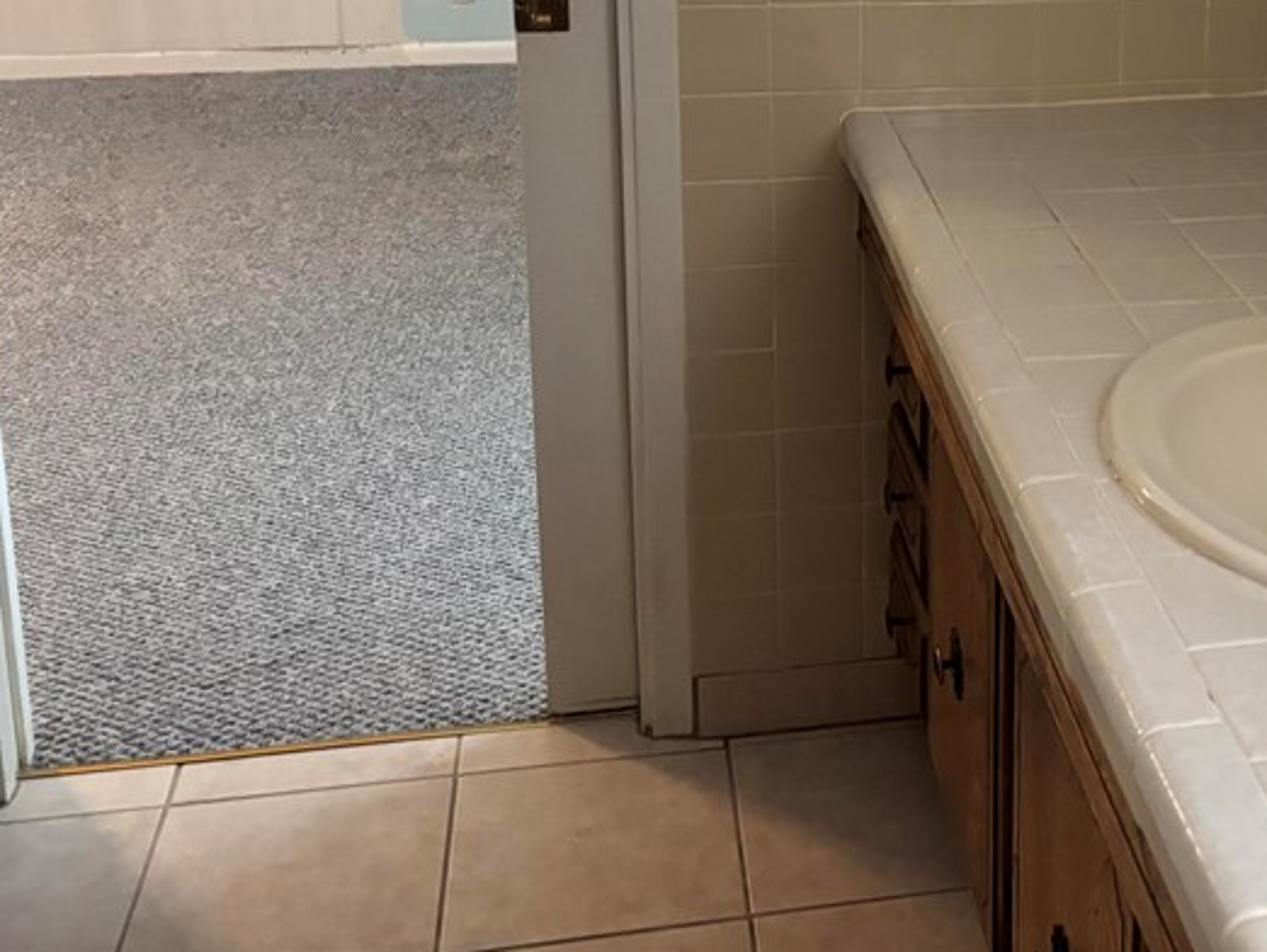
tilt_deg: -12.7
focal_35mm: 51
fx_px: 1868
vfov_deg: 27.2
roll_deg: -0.7
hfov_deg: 36.4
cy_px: 32
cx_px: 990
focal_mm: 5.96
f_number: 1.6
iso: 400
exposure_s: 1/60
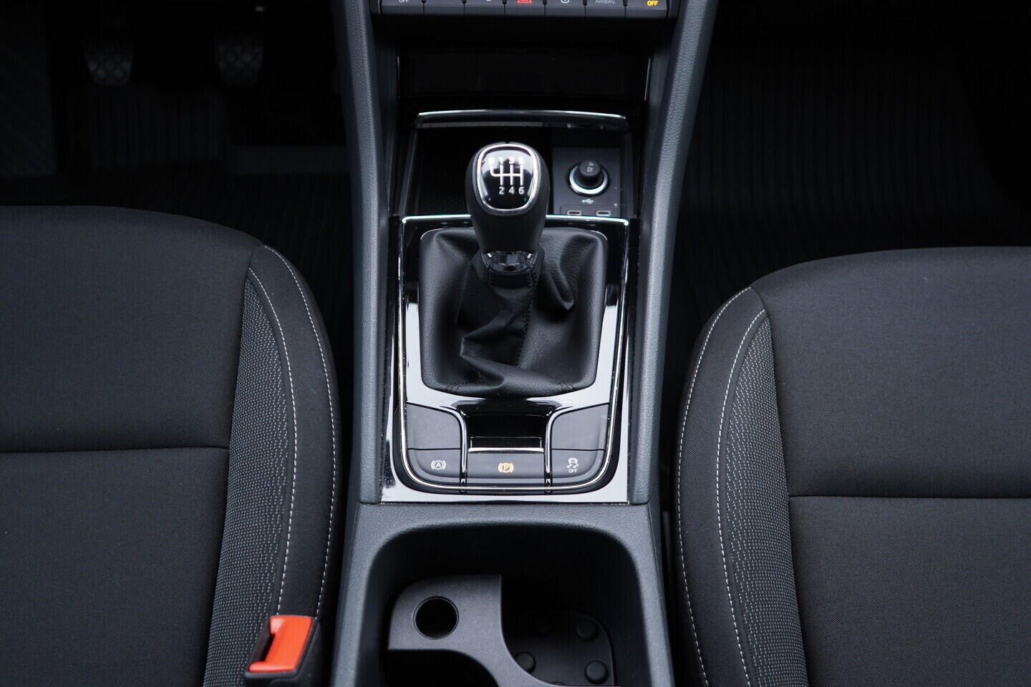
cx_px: 516
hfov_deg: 53.1
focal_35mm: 36
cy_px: 344
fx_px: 1031
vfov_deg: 36.9
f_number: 2.8
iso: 320
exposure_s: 1/40
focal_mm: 24
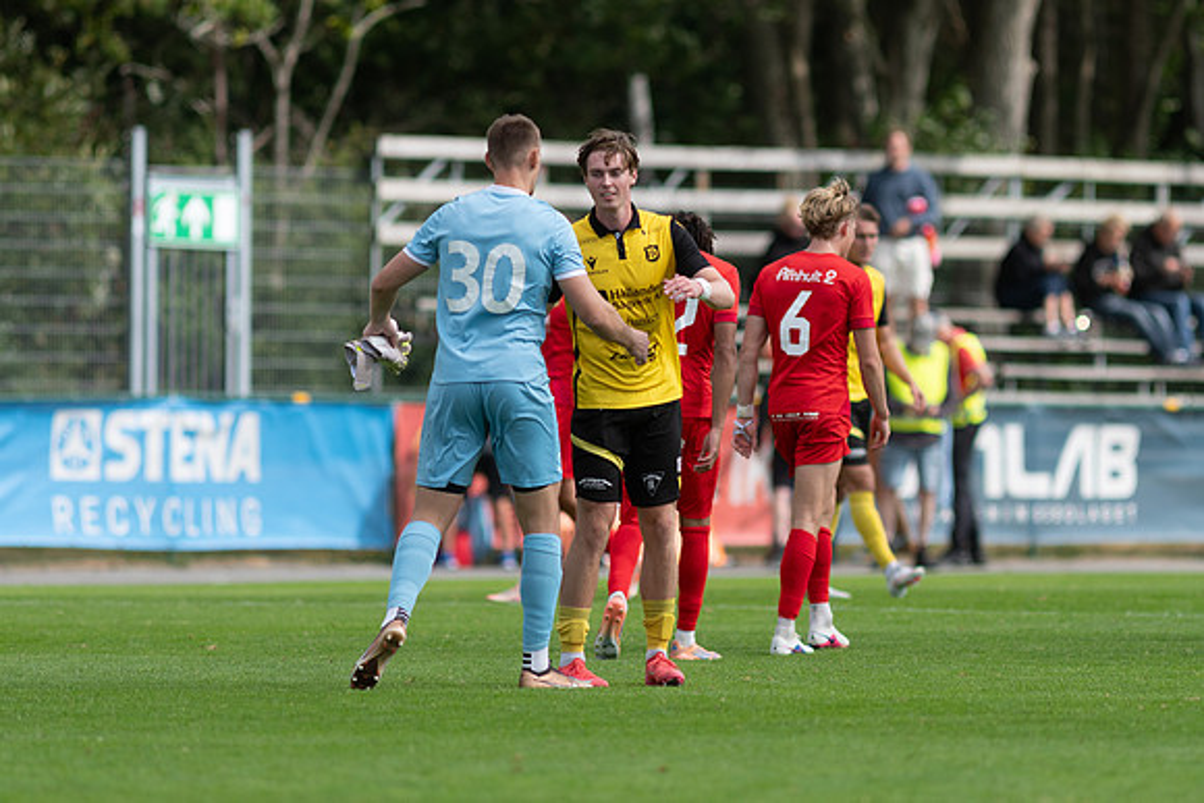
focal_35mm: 465
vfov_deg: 3.0
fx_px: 15542
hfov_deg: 4.4
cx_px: 602
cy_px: 402
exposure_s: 1/2000
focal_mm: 300
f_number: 3.2
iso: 125
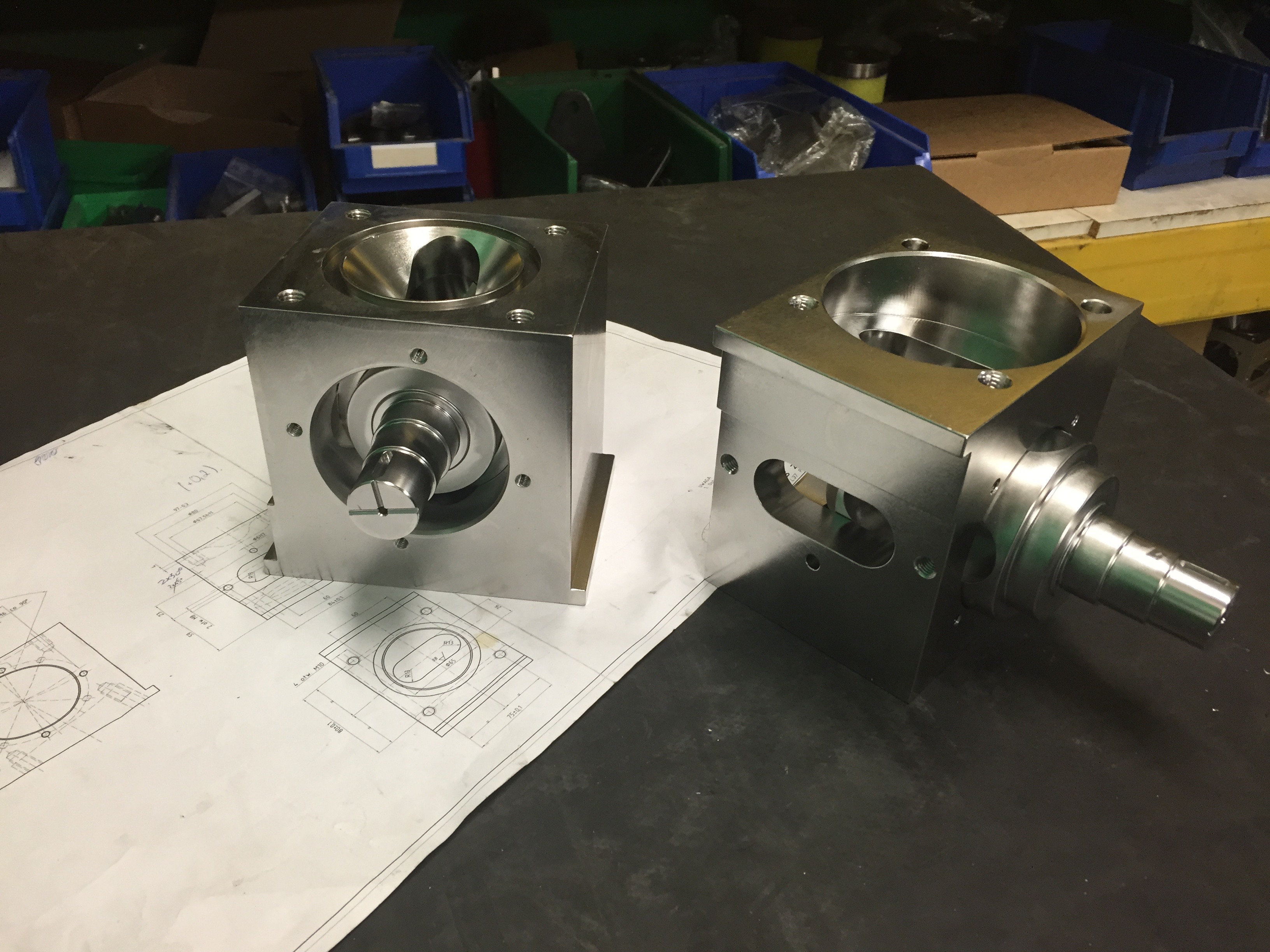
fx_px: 1064
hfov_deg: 61.7
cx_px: 635
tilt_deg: -35.4
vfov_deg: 48.2
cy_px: 476
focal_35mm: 29
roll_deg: -2.8
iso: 64
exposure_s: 1/33
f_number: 2.2
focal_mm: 4.15
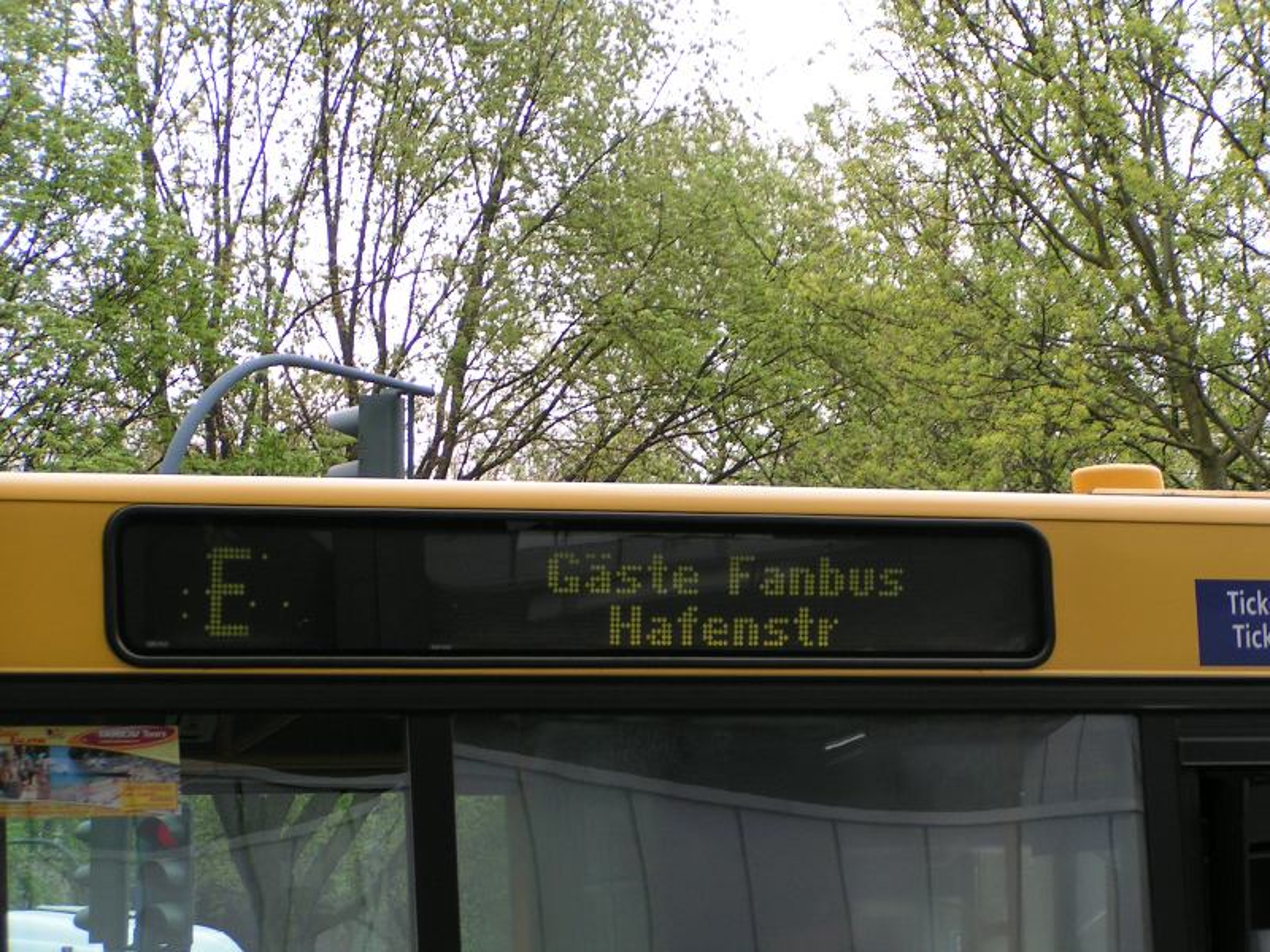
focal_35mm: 119
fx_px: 4366
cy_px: 476
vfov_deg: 12.5
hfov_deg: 16.6
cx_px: 635
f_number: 4
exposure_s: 1/160
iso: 50
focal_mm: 18.2
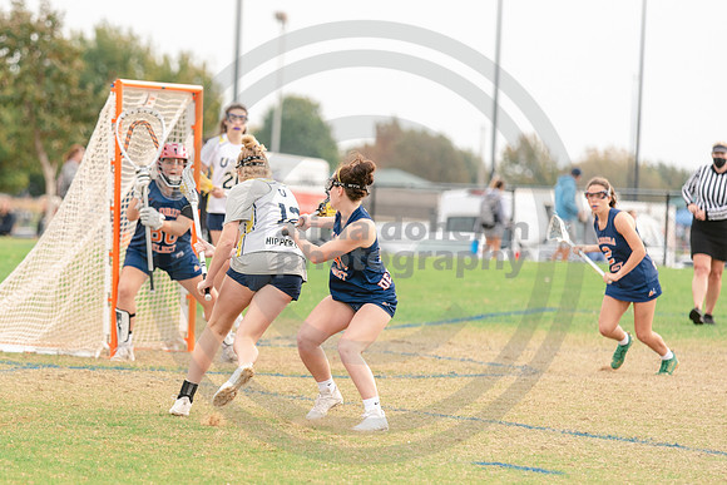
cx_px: 177
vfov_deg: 5.3
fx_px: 5211
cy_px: 299
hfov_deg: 8.0
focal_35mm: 258
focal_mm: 160
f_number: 2.8
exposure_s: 1/1250
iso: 280
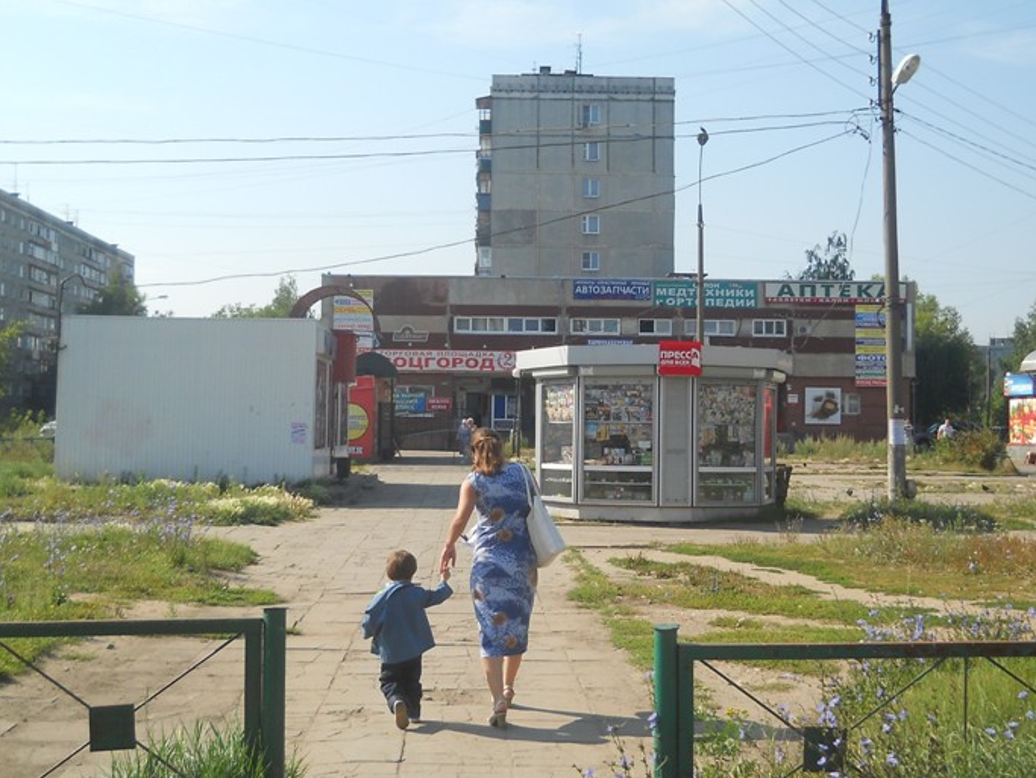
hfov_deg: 39.6
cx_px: 528
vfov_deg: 30.3
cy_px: 429
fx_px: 1437
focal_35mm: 48
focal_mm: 6.72
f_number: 5.5
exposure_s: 1/250
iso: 80
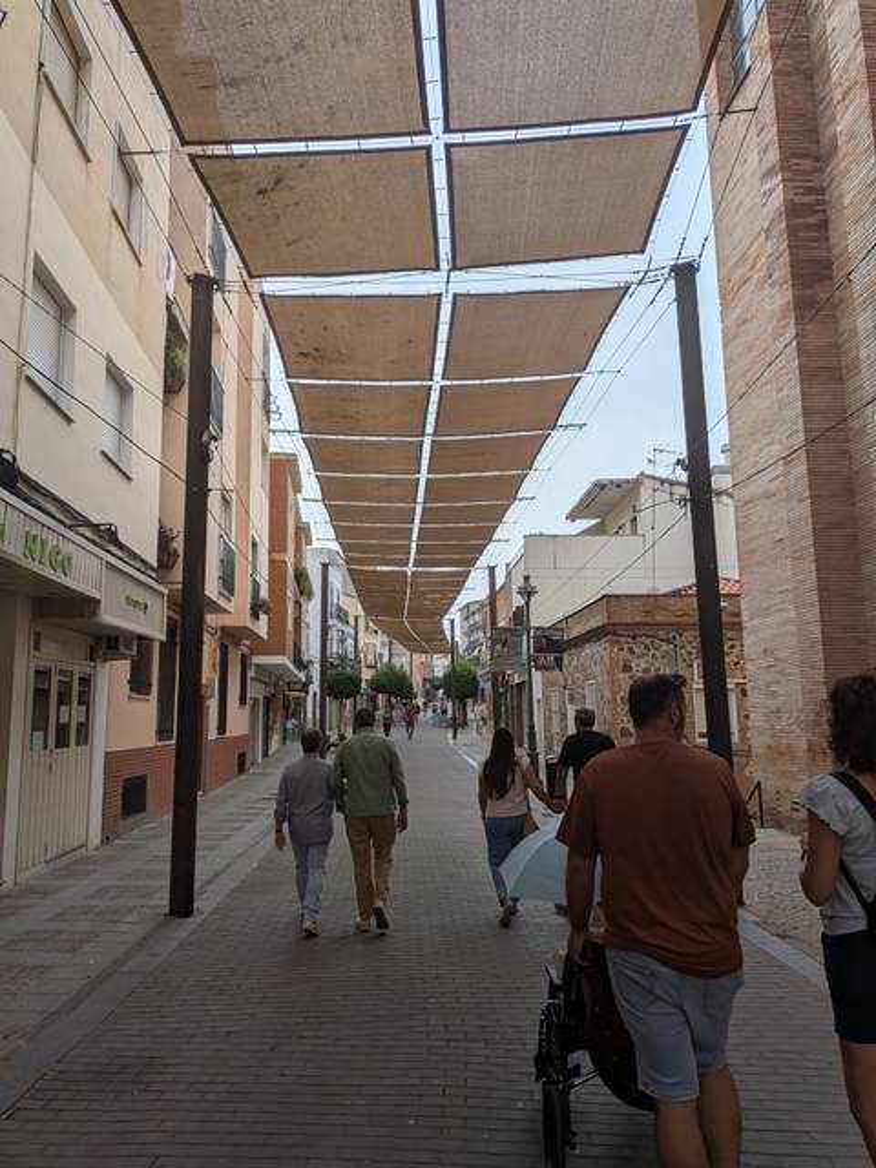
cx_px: 438
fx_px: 810
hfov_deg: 56.8
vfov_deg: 71.6
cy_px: 584
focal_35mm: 24
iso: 30
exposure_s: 1/1160
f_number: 1.7
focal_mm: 4.53
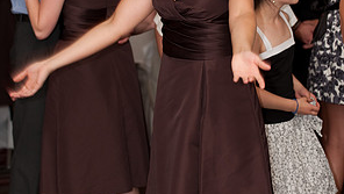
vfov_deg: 7.3
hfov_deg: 12.9
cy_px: 72
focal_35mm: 167
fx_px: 1524
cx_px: 173
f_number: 4.5
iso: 800
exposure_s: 1/60
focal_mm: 105
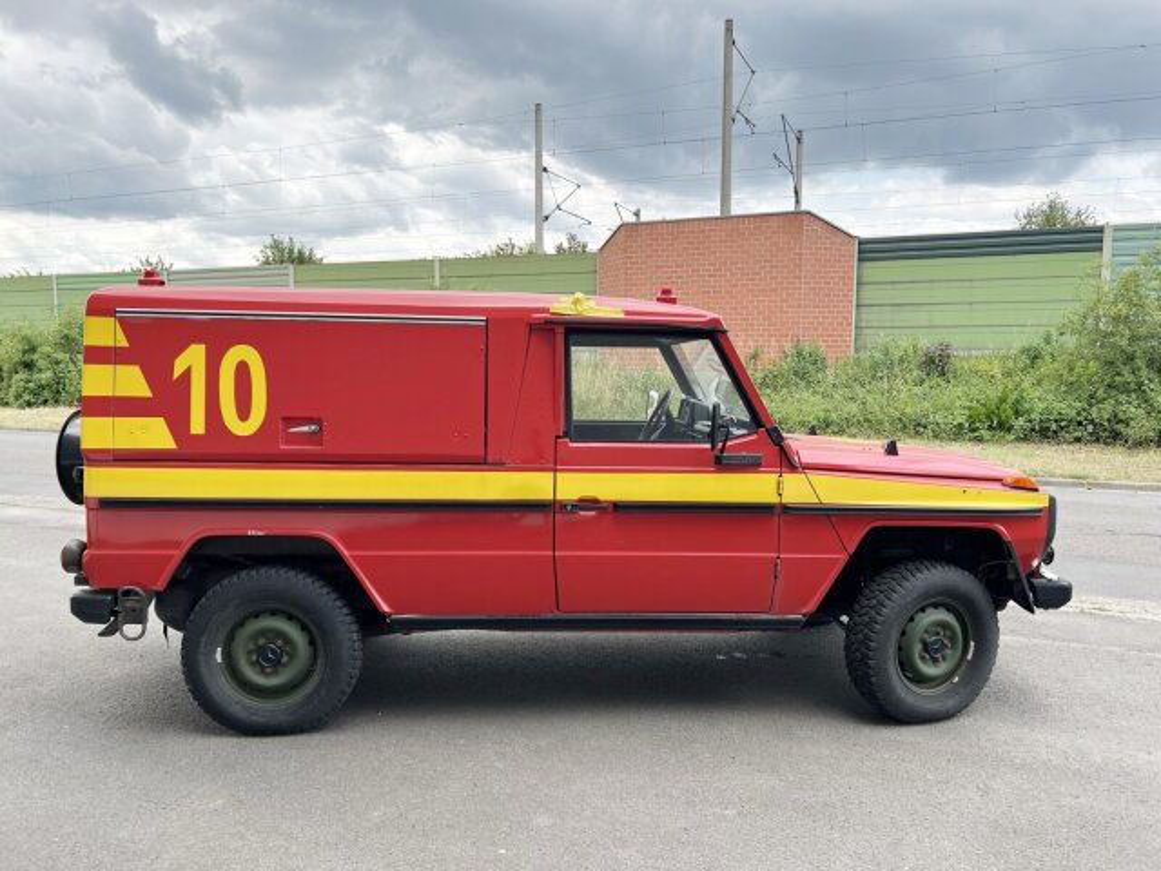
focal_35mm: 26
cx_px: 580
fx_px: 872
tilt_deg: -3.3
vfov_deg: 53.1
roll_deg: +0.5
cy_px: 436
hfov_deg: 67.3
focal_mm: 5.7
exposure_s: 1/1124
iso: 50
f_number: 1.5
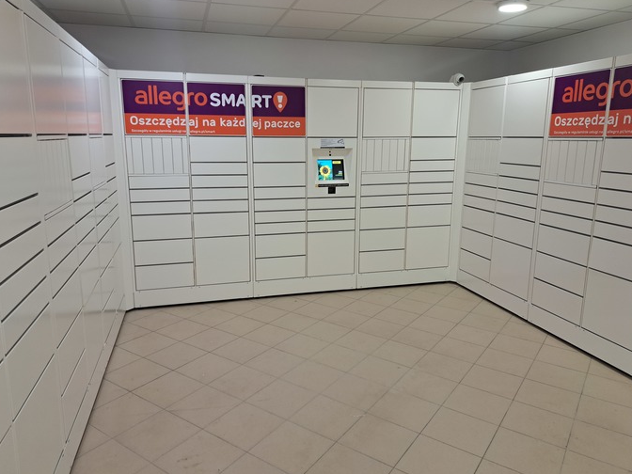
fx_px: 456
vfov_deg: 54.9
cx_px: 306
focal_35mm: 25
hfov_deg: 69.4
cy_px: 234
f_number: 1.8
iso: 80
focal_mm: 5.23
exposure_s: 1/50
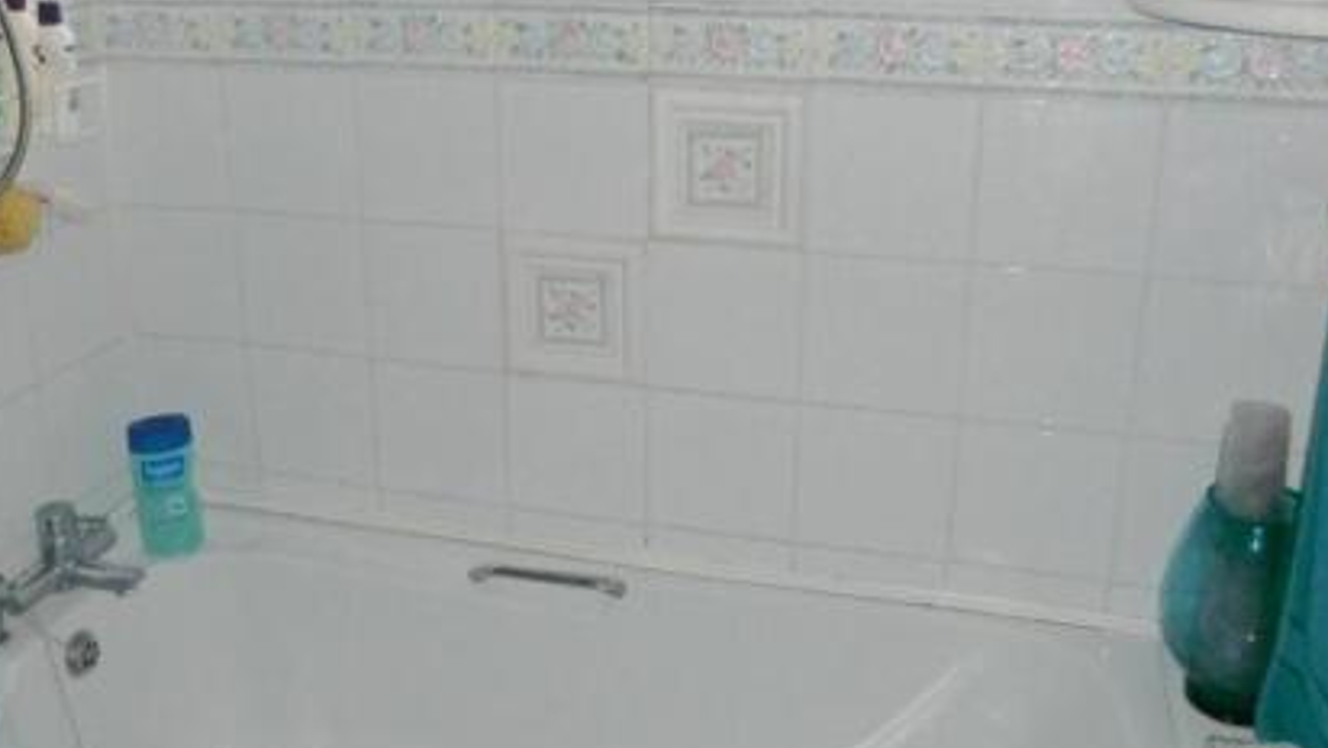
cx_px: 608
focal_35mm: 37
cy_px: 263
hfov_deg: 53.9
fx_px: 1303
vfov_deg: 31.8
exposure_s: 1/50
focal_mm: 4.3
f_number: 3.2
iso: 400
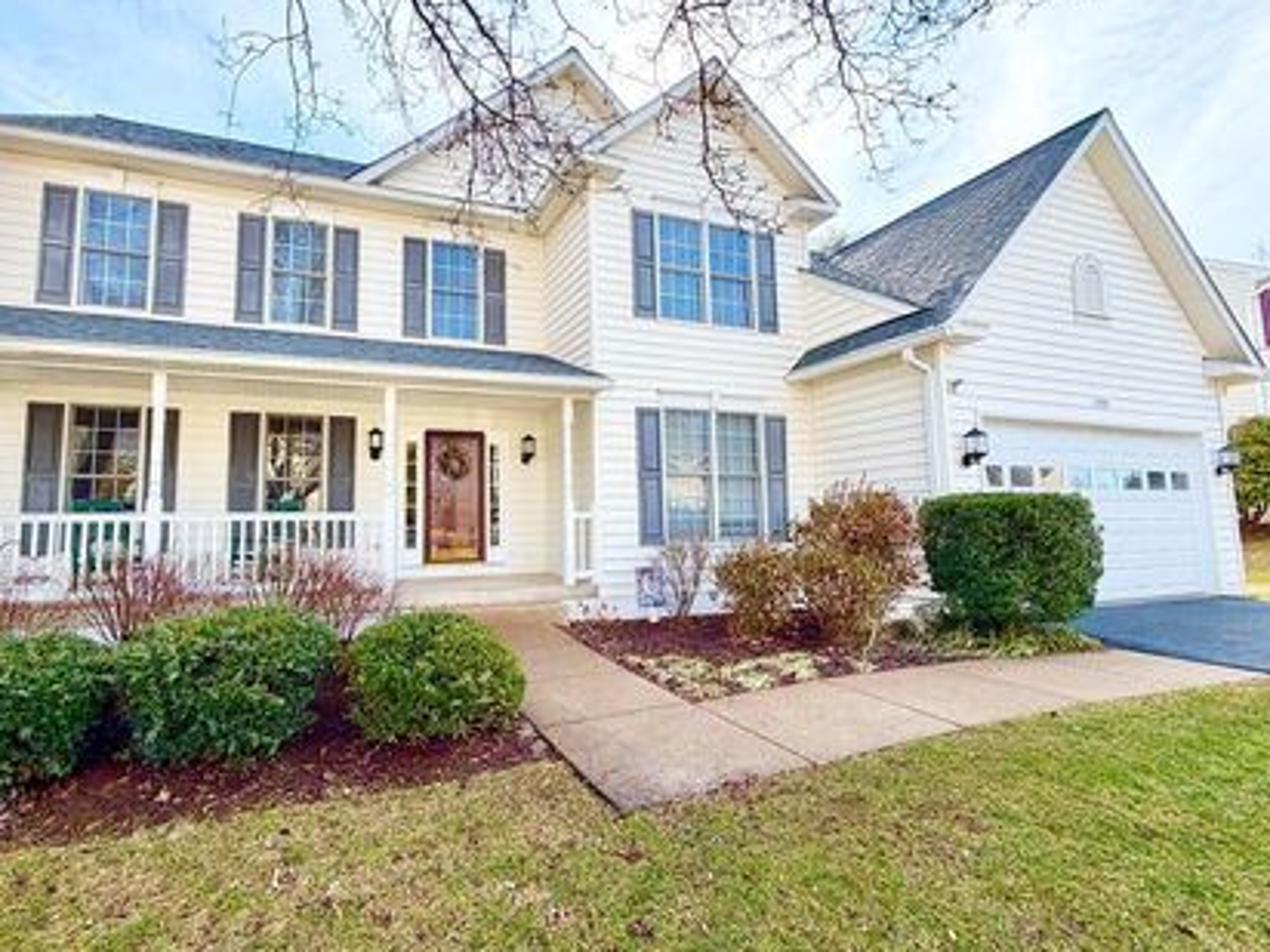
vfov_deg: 74.7
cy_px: 464
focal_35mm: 17
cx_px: 543
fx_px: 624
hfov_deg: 90.4
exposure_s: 1/619
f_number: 2.2
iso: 40
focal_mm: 2.22
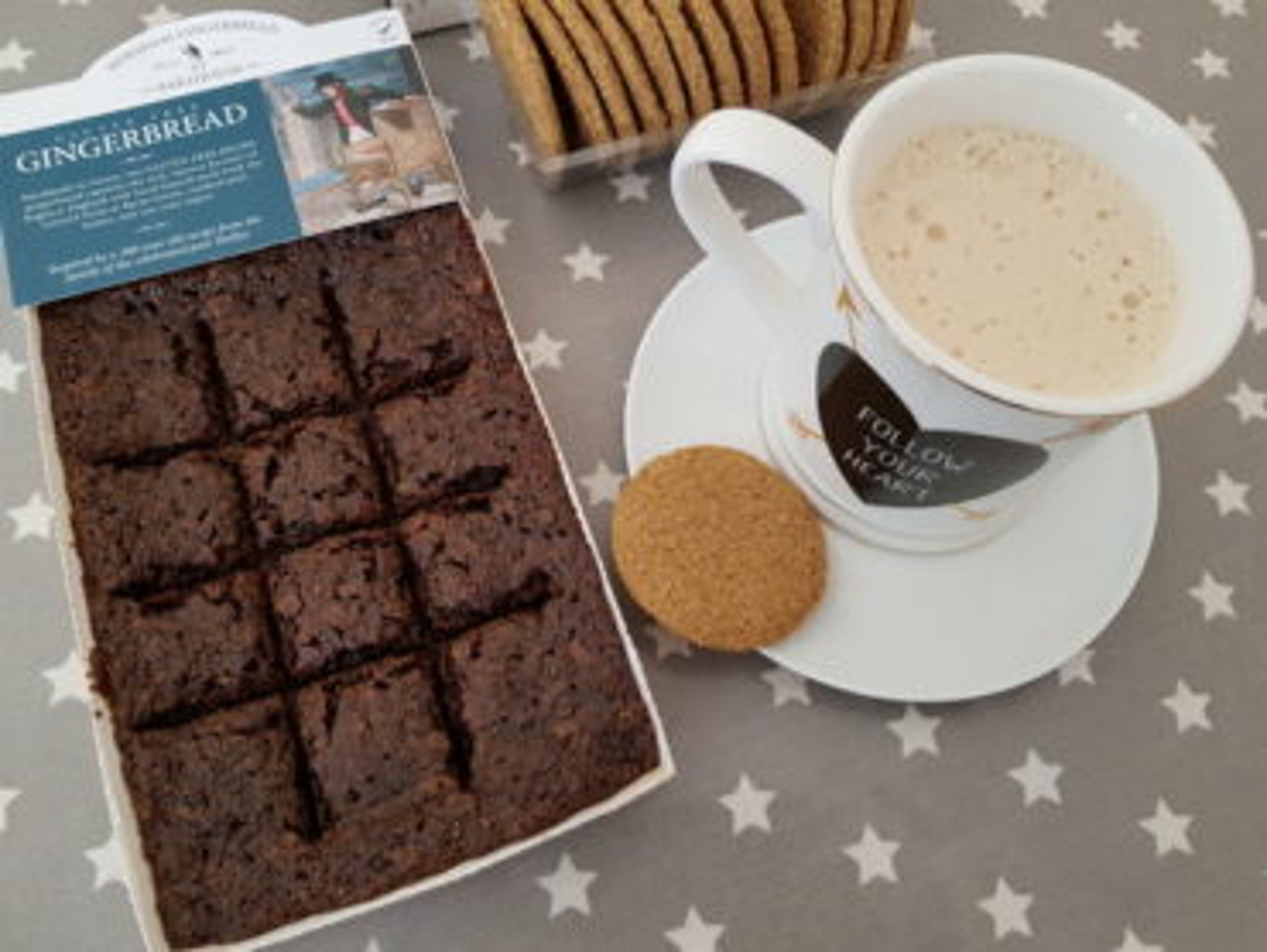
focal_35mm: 26
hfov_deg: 67.3
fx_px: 952
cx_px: 634
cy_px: 476
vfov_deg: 53.1
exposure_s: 1/60
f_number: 1.7
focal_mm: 4.2
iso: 100
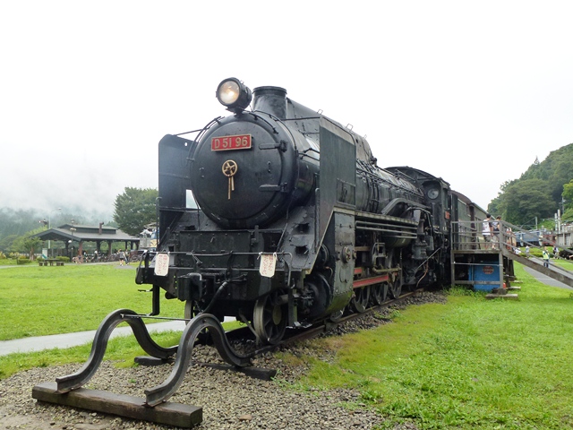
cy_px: 215
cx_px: 286
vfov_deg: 46.8
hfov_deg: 60.0
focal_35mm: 30
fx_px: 497
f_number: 4
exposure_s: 1/125
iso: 160
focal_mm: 5.4
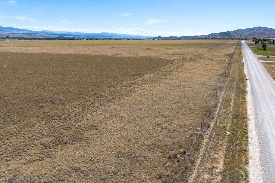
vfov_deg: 46.3
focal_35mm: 28
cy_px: 78
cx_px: 139
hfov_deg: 65.5
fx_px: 214
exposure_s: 1/240
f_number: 2.8
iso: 100
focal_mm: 12.29
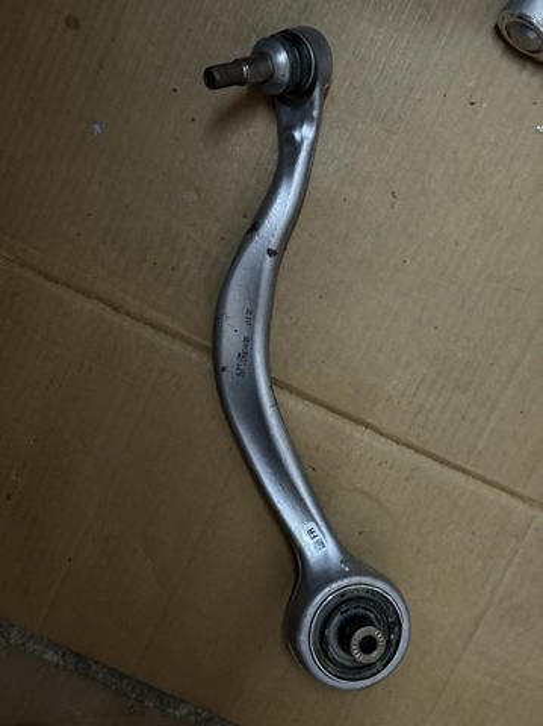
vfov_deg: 39.7
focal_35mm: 48
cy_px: 363
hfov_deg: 30.2
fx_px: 1006
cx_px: 272
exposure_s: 1/40
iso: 500
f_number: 1.78
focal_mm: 6.76
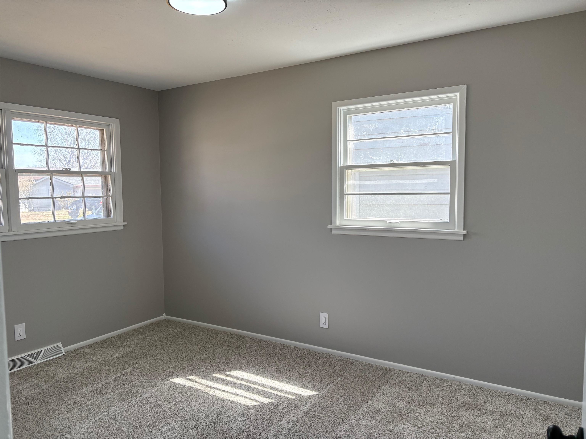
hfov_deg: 67.3
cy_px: 220
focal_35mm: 26
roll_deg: +0.8
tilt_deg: -4.3
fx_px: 440
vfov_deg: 53.1
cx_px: 293
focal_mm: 5.96
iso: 64
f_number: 1.6
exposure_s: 1/235
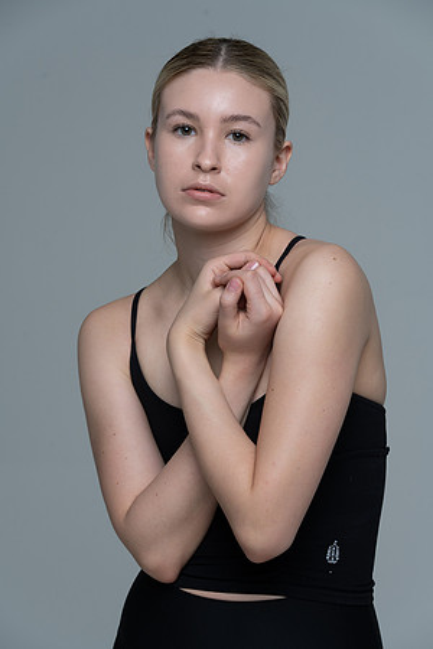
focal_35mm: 143
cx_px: 216
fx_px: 2580
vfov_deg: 14.3
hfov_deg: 9.6
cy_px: 324
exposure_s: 1/160
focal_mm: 143
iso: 320
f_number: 9
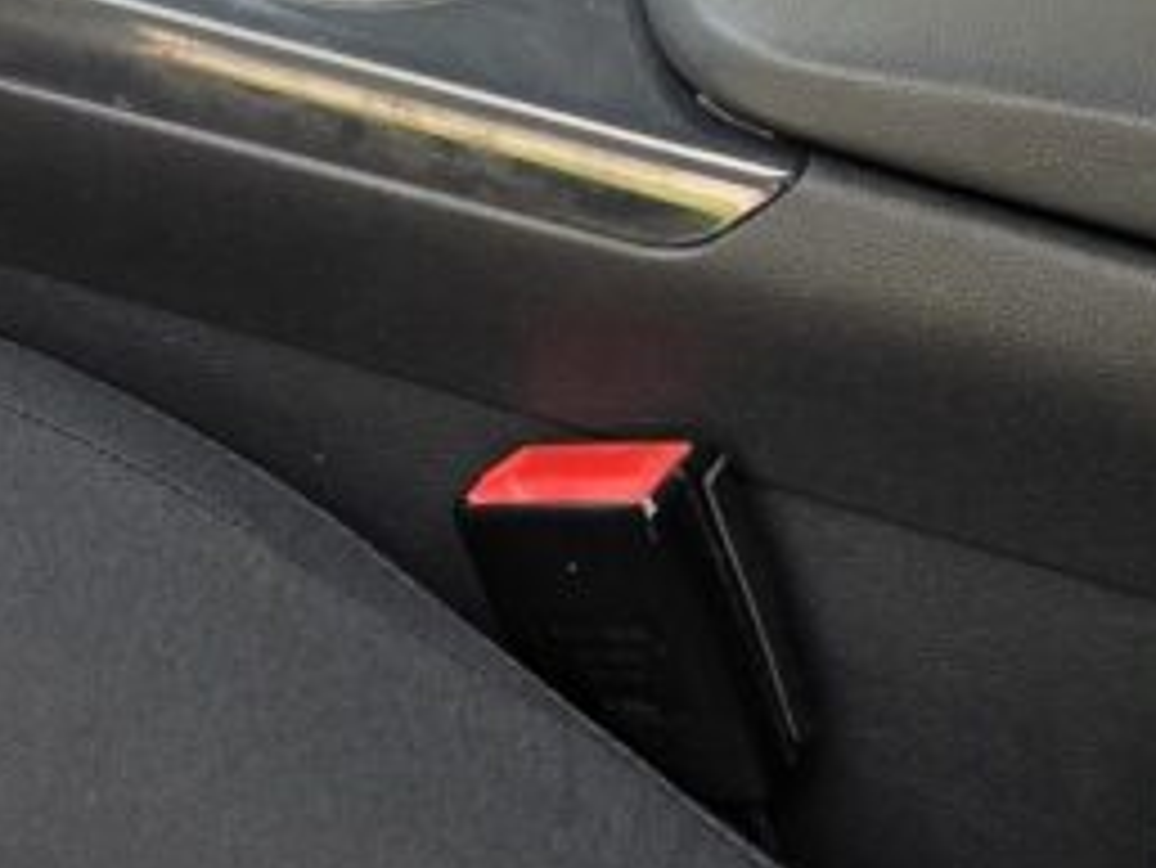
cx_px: -1026
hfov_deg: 12.4
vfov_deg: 10.1
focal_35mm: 143
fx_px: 4778
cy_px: -337
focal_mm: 6.5
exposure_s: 1/180
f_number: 1.4
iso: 25
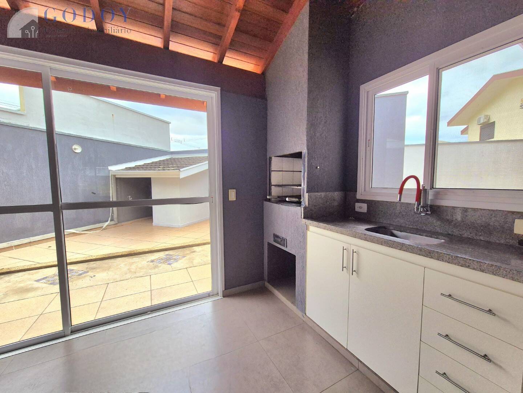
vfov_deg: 89.9
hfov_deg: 106.2
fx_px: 196
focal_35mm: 13
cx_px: 262
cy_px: 196
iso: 160
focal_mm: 2.2
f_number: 2.2
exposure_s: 1/100
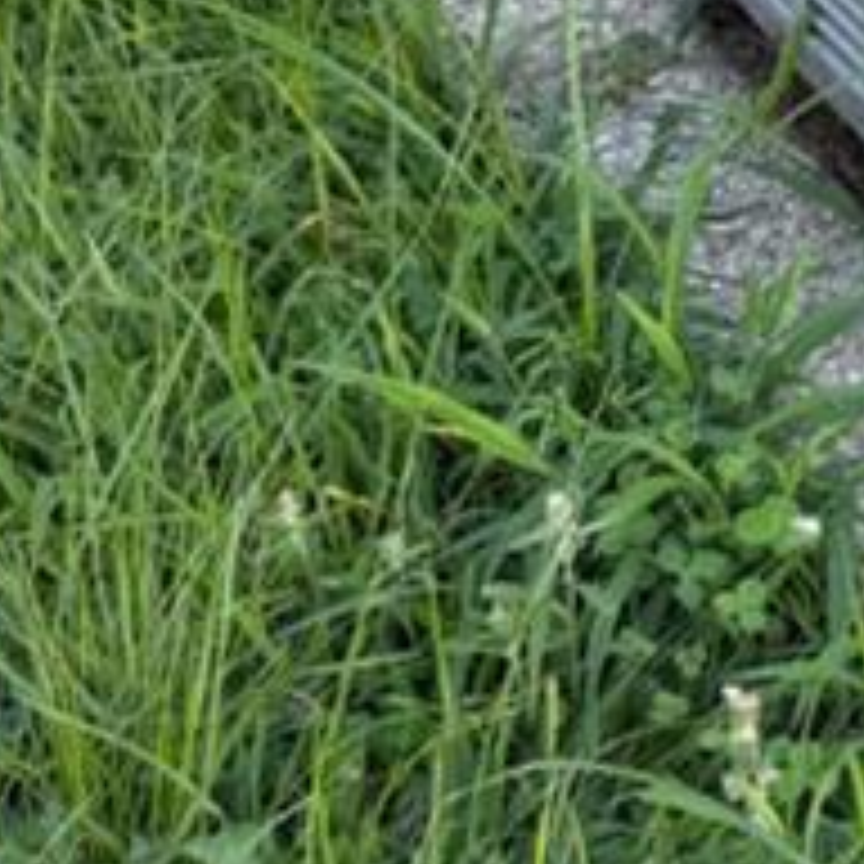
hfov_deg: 10.2
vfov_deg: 10.4
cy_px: -621
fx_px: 4490
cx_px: 1732
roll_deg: +0.9
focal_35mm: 159
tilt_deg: -22.2
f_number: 1.78
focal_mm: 6.76
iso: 80
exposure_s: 1/547
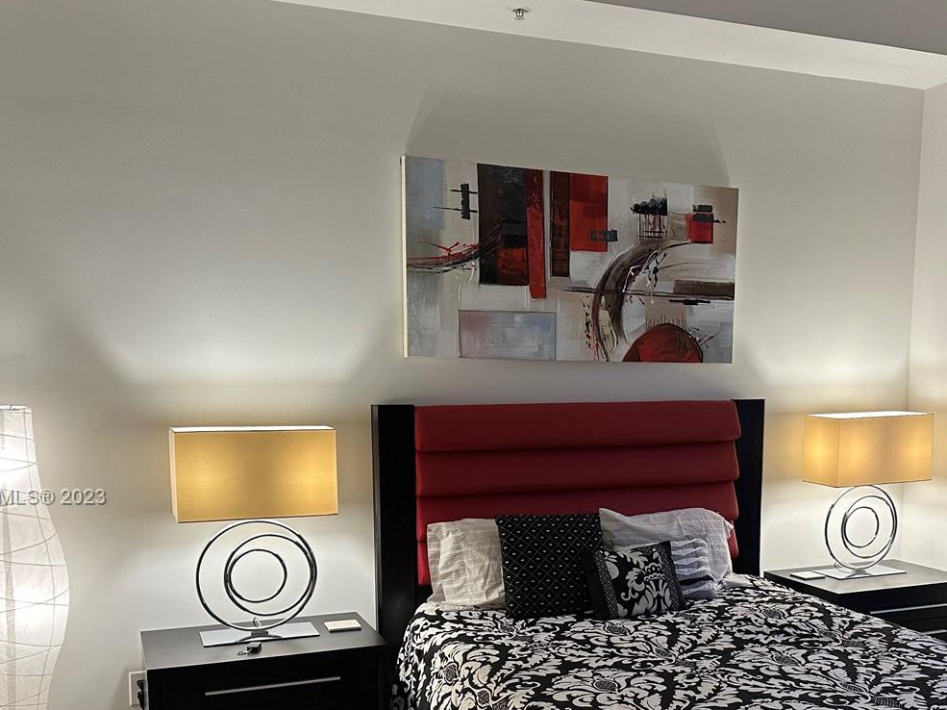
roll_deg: -0.6
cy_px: 498
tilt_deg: -8.2
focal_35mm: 39
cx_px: 567
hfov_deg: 47.6
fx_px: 1067
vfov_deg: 36.2
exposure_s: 1/120
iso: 160
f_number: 1.78
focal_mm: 6.86
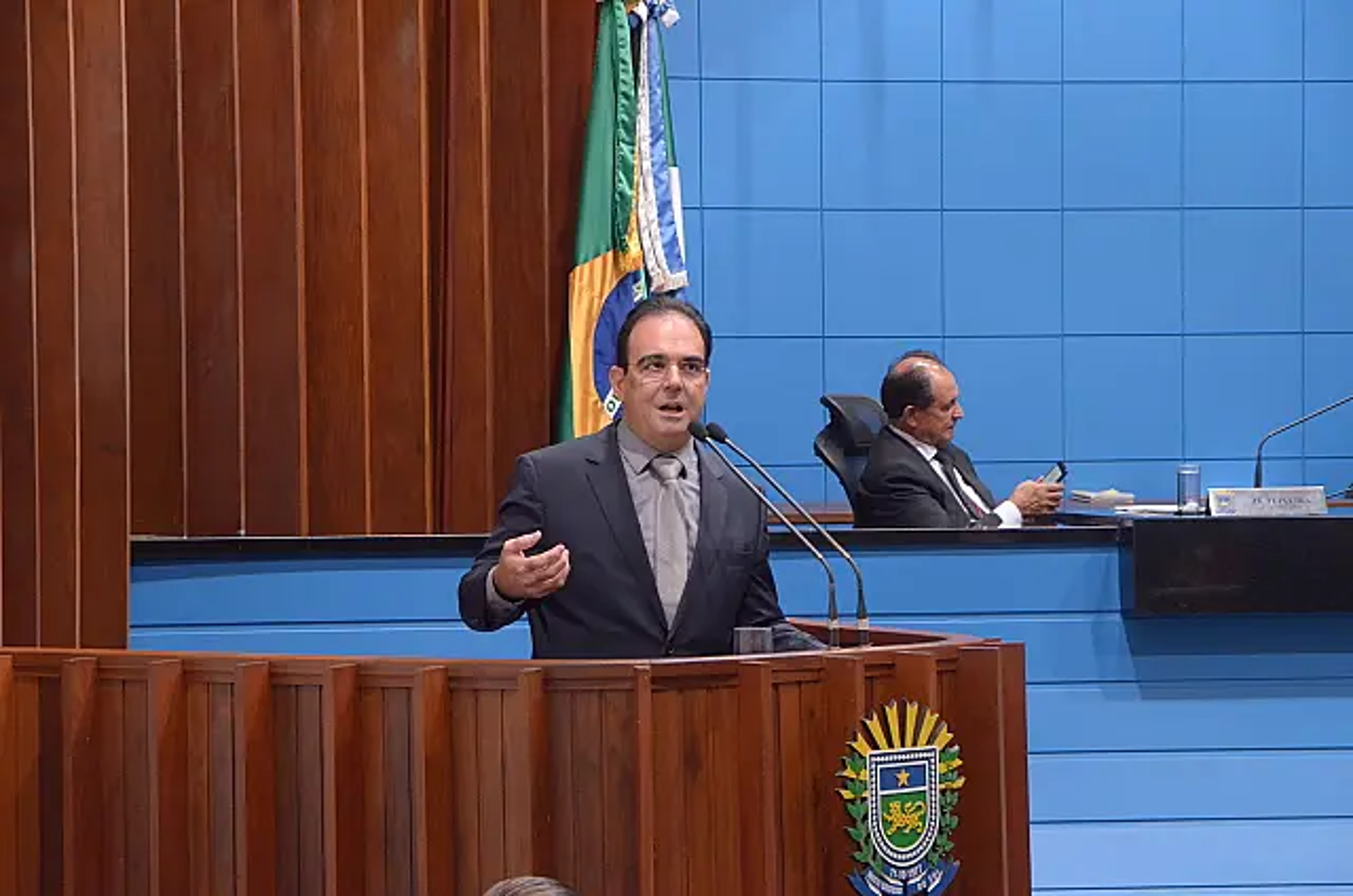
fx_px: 3938
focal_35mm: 105
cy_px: 448
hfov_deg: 19.5
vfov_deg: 13.0
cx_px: 676
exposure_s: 1/60
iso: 3200
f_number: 5.6
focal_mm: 70
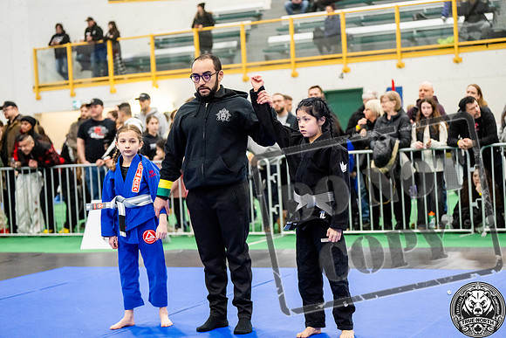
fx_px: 984
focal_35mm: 70
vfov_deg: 19.5
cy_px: 169
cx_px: 253
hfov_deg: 28.8
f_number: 2.8
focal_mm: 70
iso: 6400
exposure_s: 1/640
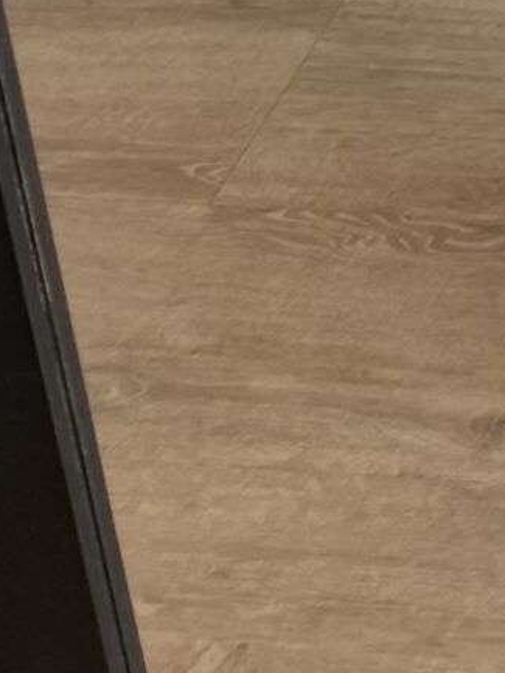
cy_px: -1127
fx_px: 2761
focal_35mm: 142
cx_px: 1333
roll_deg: +1.0
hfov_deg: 9.1
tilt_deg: -25.5
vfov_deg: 10.9
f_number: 1.78
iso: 200
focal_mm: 6.76
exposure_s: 1/121
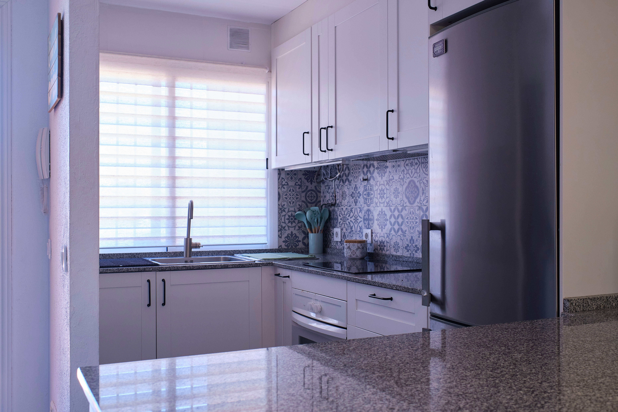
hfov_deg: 54.4
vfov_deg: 37.9
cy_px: 206
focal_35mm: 35
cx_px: 309
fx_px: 601
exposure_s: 1/60
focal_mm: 23
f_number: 5.6
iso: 800
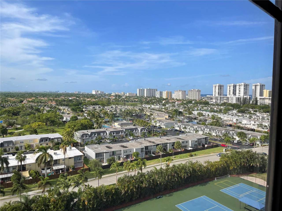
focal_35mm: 26
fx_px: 212
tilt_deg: -4.2
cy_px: 106
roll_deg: -0.4
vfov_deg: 53.1
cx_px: 141
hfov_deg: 67.3
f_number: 1.6
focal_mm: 5.1
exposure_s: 1/2165
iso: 32
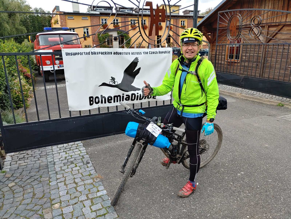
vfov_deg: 53.1
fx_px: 219
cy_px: 110
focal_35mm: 26
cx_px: 146
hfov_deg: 67.3
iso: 50
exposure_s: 1/360
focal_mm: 4.36
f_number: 1.8
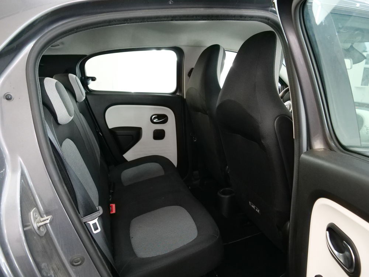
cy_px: 138
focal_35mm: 24
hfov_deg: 71.6
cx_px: 184
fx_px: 256
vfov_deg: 56.8
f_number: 3.9
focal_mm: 12
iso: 3200
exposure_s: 1/60
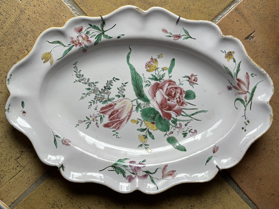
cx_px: 137
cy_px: 104
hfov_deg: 38.2
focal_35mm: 50
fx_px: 403
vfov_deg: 29.1
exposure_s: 1/564
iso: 64
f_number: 1.78
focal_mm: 6.86
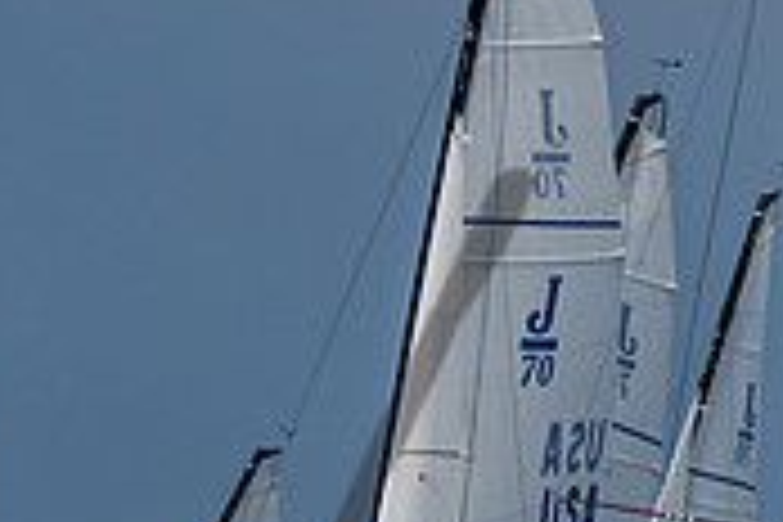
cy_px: 1157
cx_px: 1031
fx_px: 16289
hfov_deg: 2.7
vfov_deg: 1.8
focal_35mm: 749
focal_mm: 102
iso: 400
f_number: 6.3
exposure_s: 1/2500
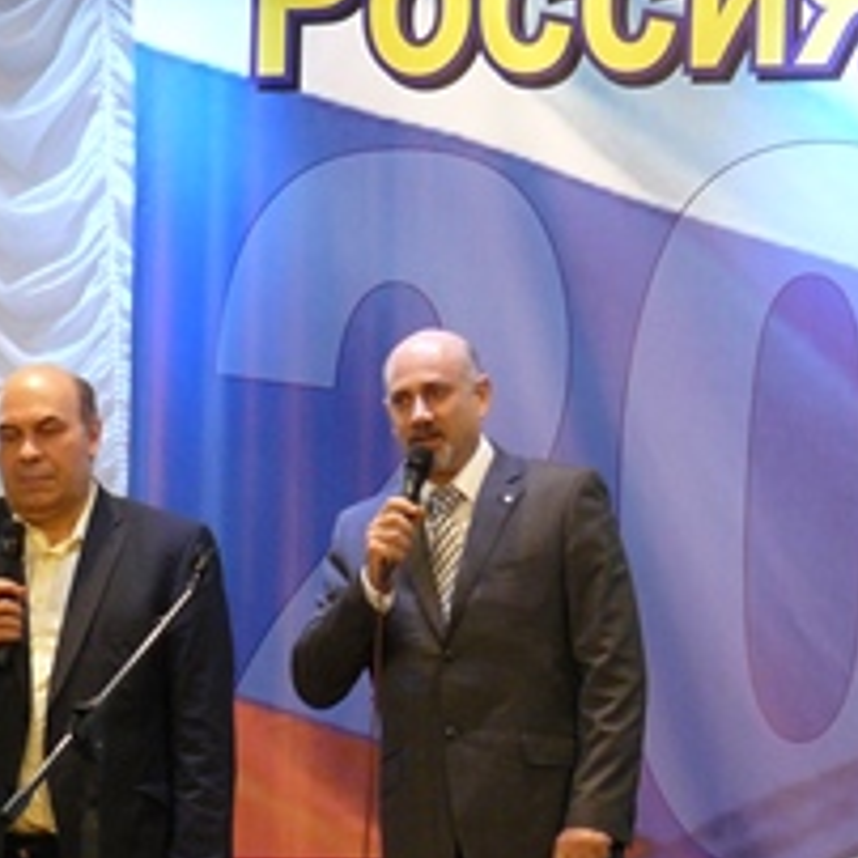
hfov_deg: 6.9
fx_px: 7151
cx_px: 234
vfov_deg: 6.9
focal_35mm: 255
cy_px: 739
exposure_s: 1/30
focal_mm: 15.2
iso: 160
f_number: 3.2
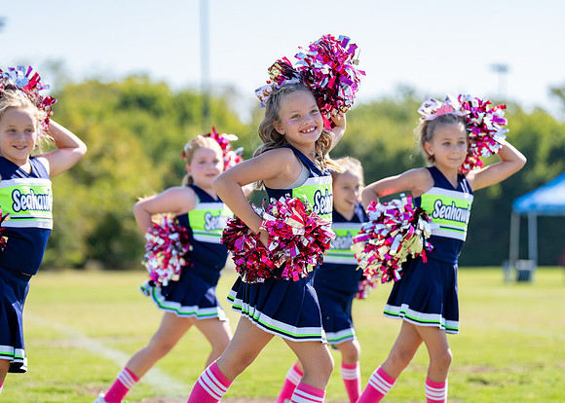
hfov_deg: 14.2
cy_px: 223
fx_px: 2263
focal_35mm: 141
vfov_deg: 10.2
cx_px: 273
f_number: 2.8
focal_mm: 119
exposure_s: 1/2000
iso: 200
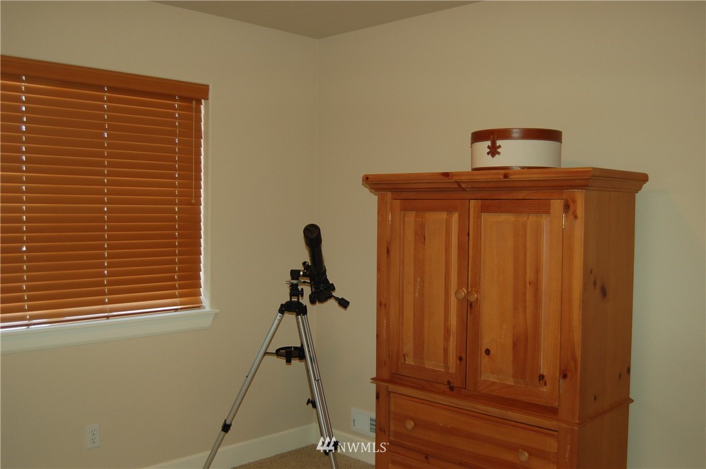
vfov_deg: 36.8
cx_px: 353
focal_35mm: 36
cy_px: 234
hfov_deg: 53.2
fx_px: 705
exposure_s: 1/60
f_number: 4
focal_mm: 24
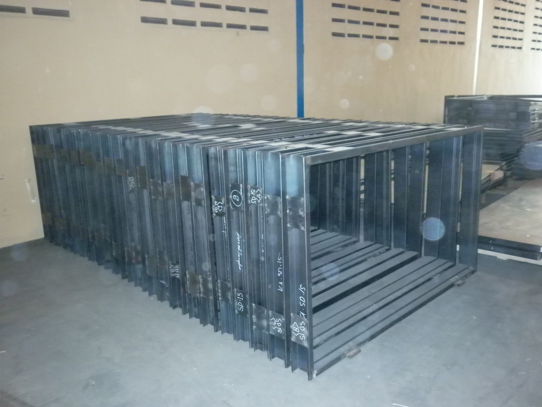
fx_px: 485
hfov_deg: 58.4
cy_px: 204
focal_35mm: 31
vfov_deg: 45.4
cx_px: 271
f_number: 2.9
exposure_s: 1/30
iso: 800
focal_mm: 5.6
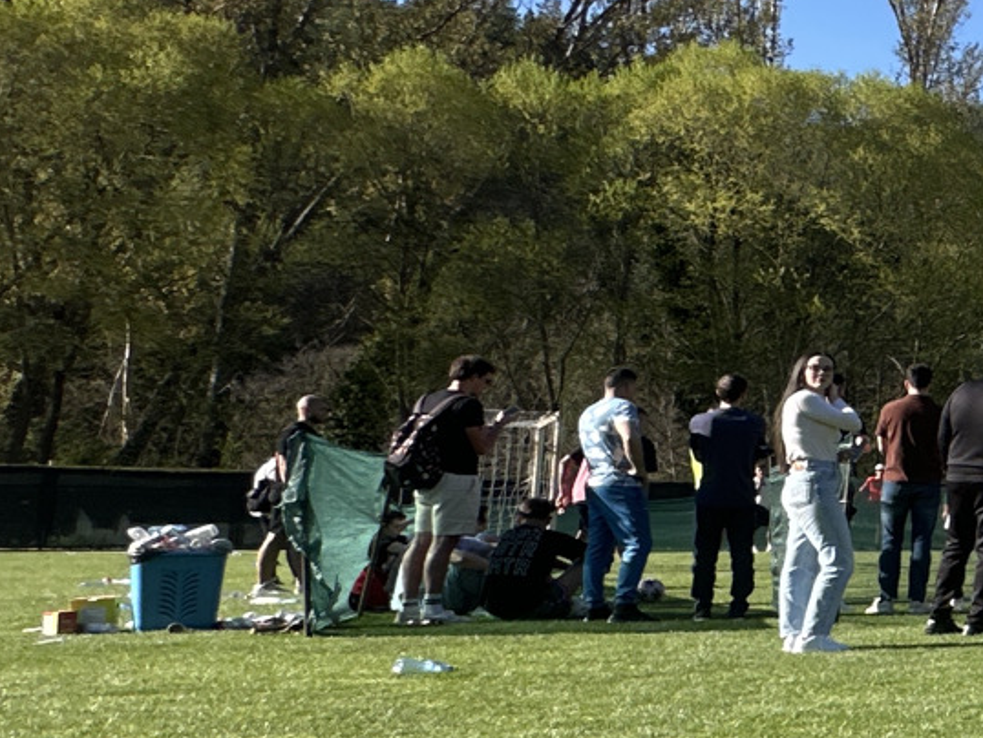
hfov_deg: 24.2
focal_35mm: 52
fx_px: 1477
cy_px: 364
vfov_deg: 28.1
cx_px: 1630
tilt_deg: +5.1
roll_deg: -0.2
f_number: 2.2
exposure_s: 1/940
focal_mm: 2.22
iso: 40
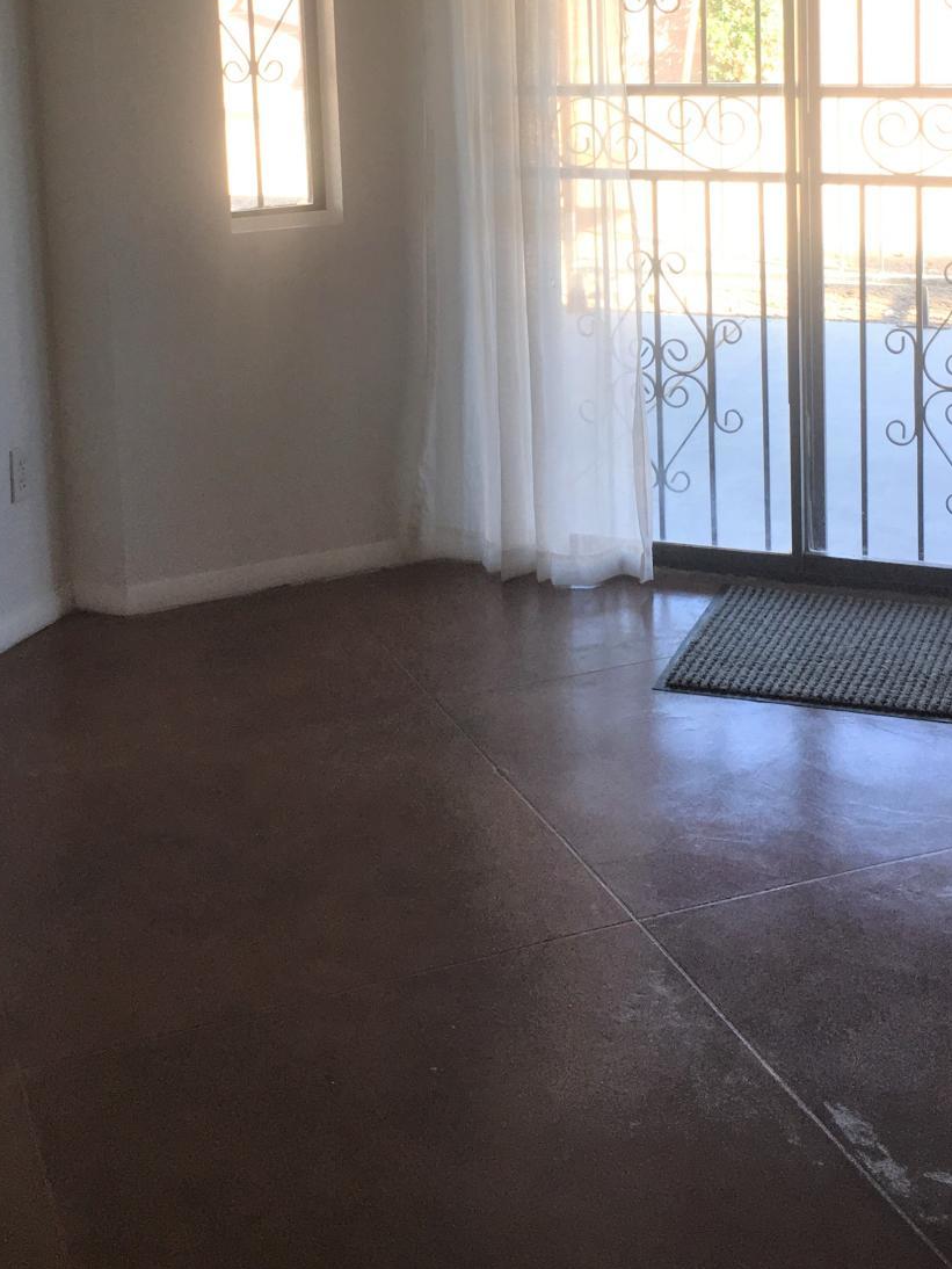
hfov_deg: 27.5
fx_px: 1943
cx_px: 489
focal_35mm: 53
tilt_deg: -7.2
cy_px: 148
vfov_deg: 34.3
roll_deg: +1.8
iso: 40
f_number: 2.2
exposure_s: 1/120
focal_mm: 4.15
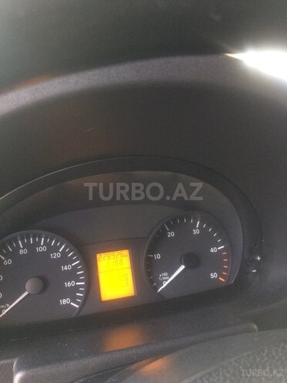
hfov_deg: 48.2
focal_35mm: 29
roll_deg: -1.7
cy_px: 192
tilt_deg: -25.4
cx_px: 144
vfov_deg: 61.7
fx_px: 321
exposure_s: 1/33
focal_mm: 4.15
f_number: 2.2
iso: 200
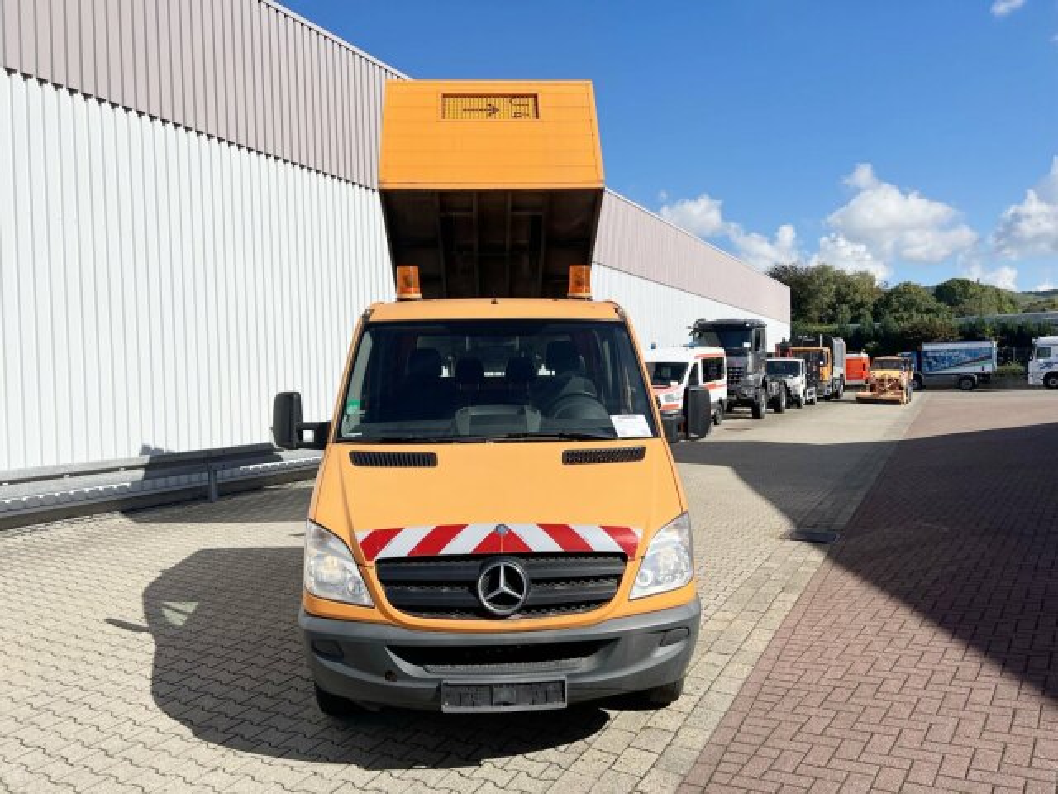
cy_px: 397
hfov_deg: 67.3
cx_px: 529
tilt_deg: -0.6
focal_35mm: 26
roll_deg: +1.6
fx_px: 795
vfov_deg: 53.1
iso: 50
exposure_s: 1/8000
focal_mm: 5.7
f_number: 1.5
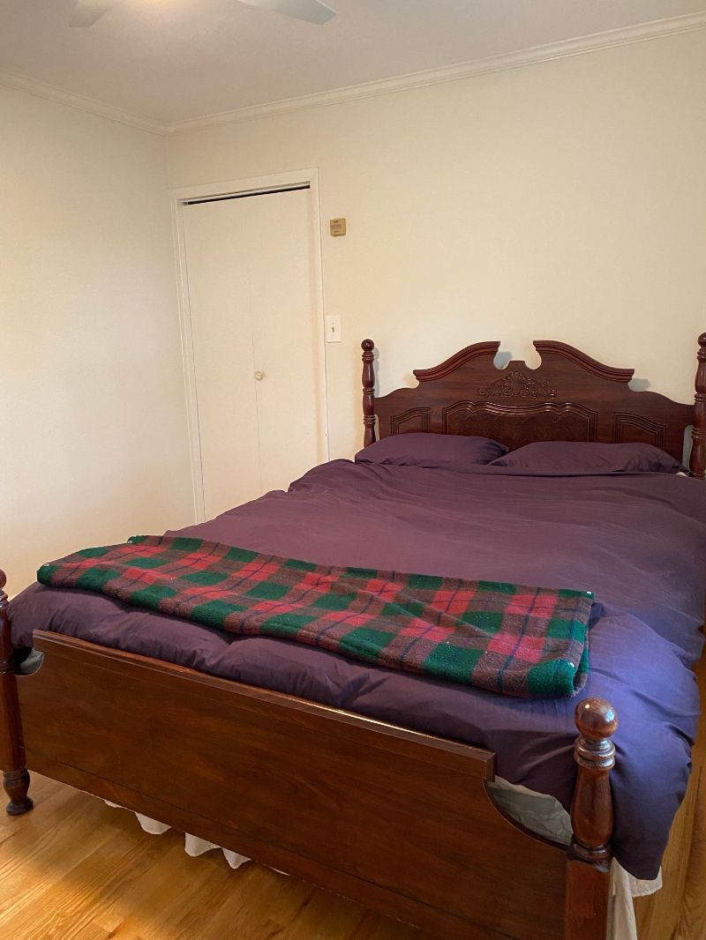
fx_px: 707
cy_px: 470
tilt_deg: -10.3
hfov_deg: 53.1
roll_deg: +0.7
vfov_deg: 67.3
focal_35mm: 26
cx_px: 353
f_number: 1.8
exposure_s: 1/30
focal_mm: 4.25
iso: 500
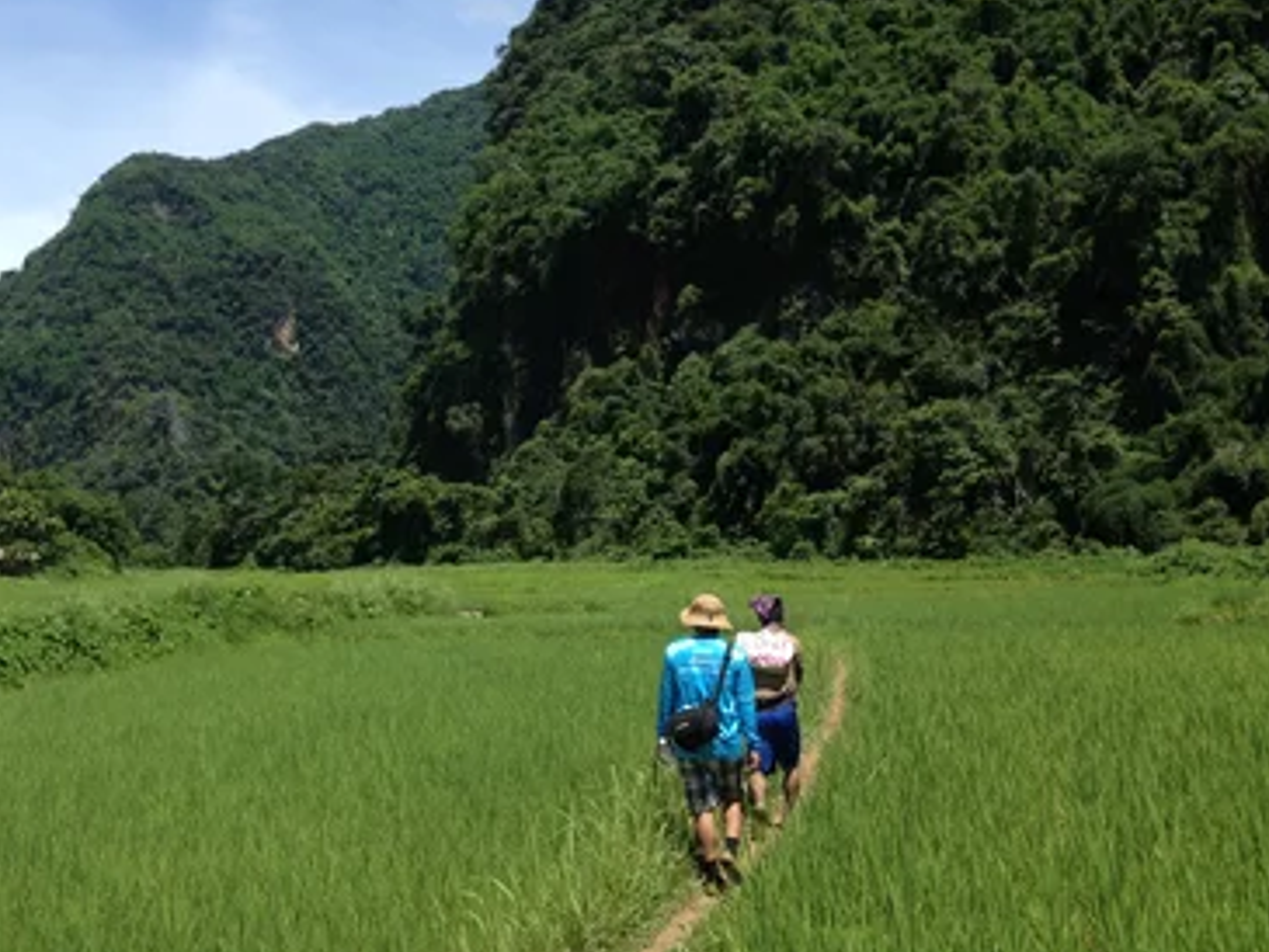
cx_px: 455
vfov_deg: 31.4
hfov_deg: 40.9
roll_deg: +1.1
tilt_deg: +8.6
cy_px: 351
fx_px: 1687
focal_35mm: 46
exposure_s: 1/1453
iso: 50
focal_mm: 4.28
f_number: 2.4
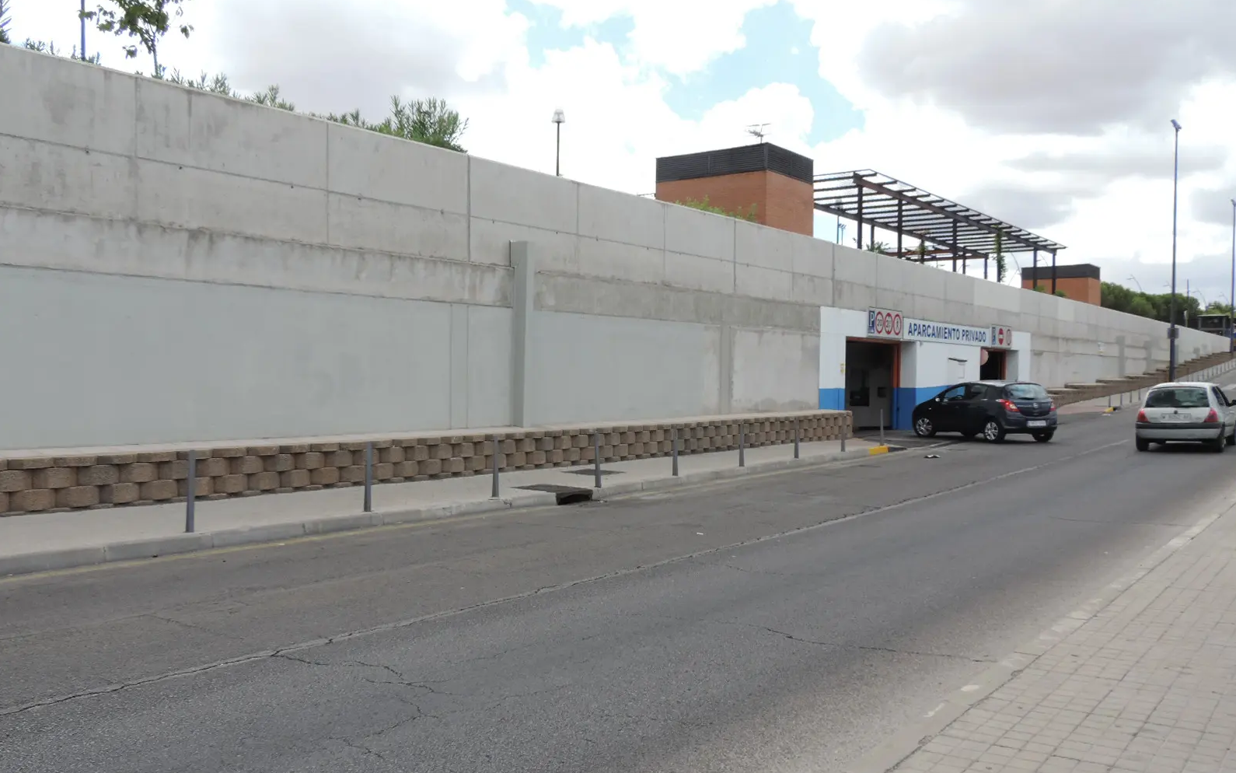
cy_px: 399
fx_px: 1078
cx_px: 619
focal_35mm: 32
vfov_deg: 39.4
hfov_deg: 59.7
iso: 80
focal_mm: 5.3
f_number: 3.1
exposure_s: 1/800
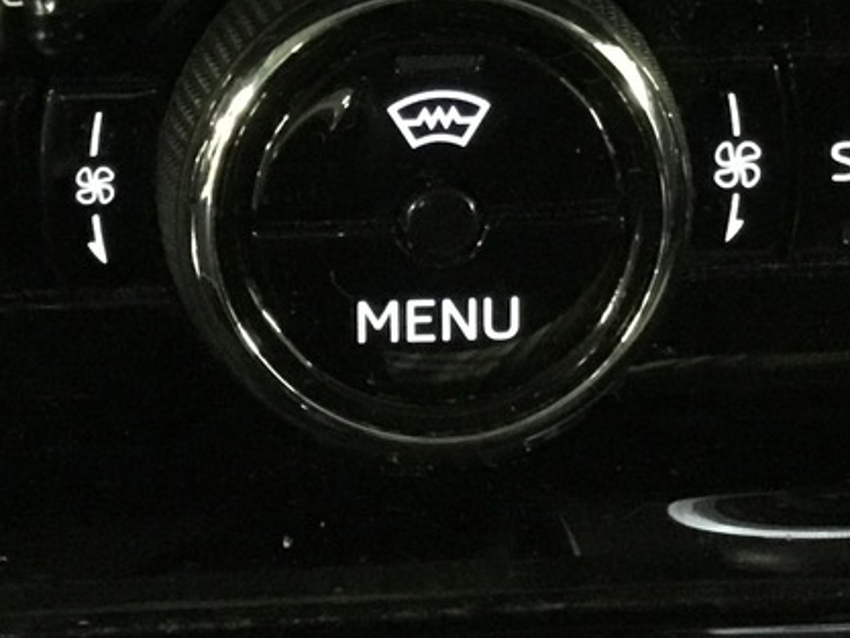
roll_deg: -2.0
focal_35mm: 107
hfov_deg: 18.3
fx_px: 2628
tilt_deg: -39.2
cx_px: 324
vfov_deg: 13.6
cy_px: -63
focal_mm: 3.3
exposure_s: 1/17
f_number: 2.4
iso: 800
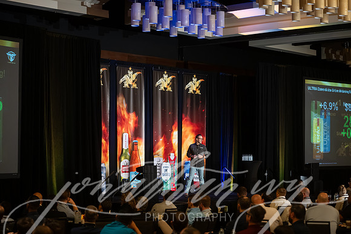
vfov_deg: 16.6
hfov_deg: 24.6
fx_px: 804
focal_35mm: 82
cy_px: 117
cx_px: 176
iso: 2500
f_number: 2.8
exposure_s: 1/200
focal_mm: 82
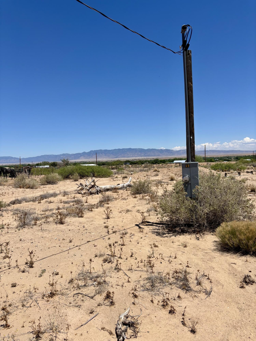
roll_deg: +0.2
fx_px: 256
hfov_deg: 53.1
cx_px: 128
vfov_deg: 67.3
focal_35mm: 26
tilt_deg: -1.8
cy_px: 170
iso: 50
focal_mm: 5.96
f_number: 1.6
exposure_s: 1/6329
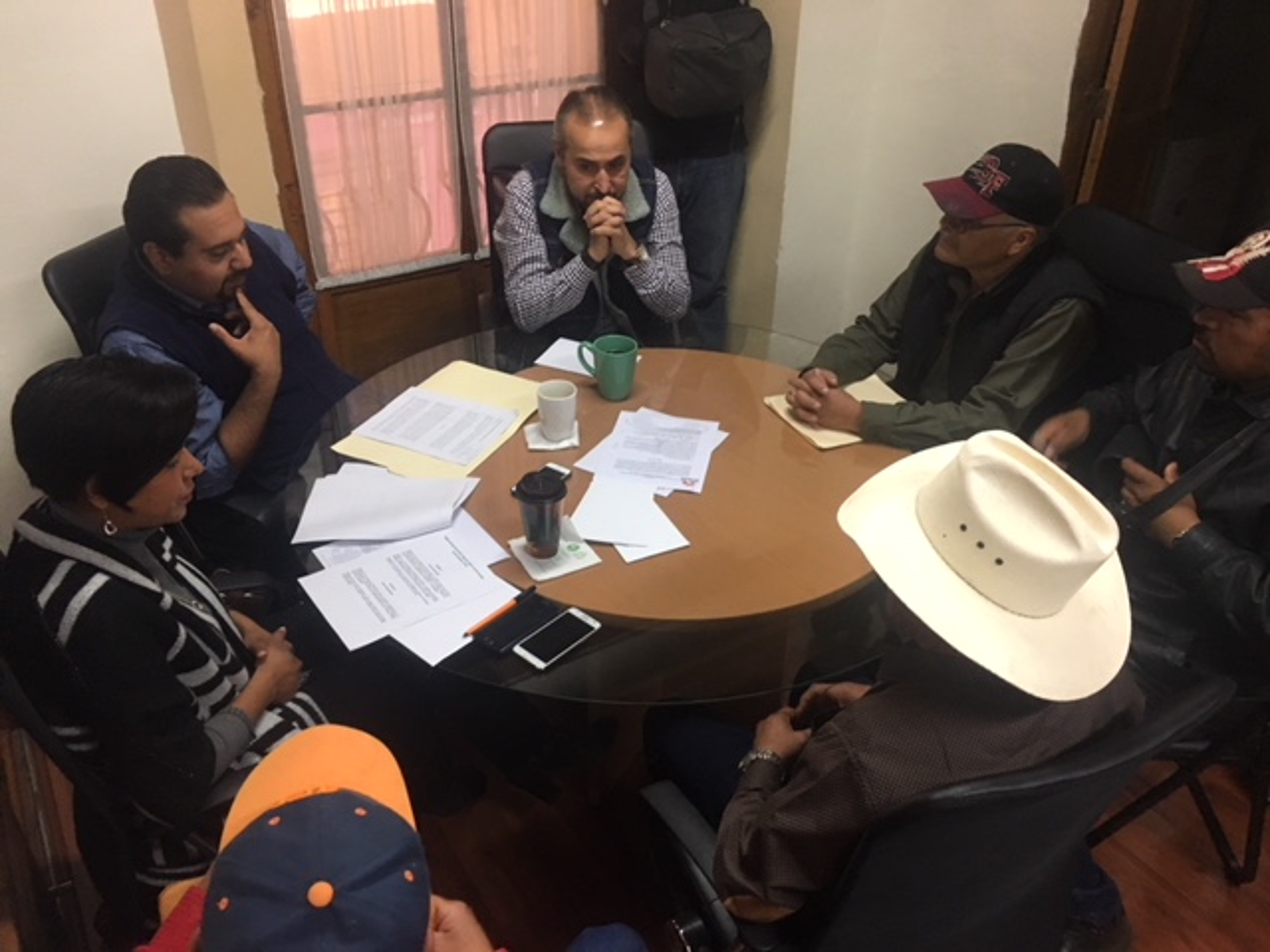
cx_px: 635
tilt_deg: -34.1
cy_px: 476
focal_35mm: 29
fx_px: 1064
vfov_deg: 48.2
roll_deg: -0.8
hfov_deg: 61.7
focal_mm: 4.15
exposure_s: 1/30
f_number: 2.2
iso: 160
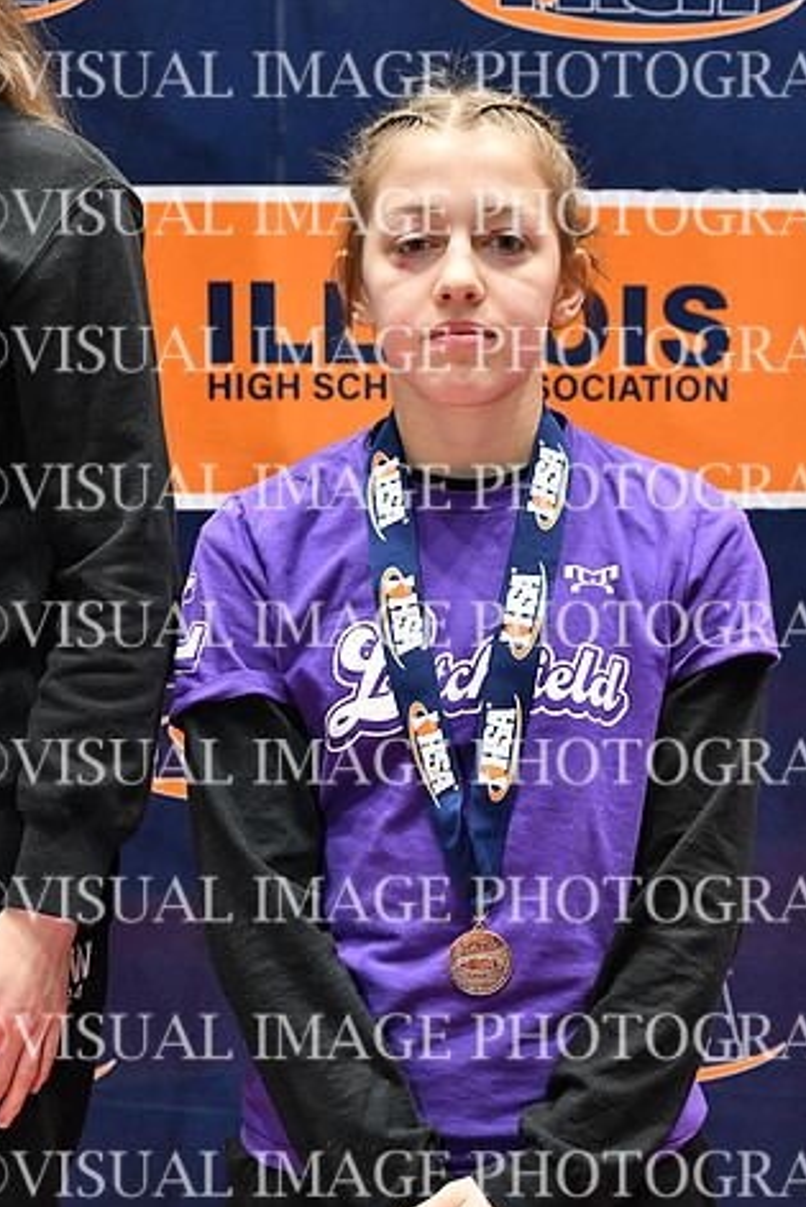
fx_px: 1980
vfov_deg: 33.9
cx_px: 454
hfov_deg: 23.0
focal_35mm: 59
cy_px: 693
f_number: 5.6
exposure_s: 1/200
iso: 3200
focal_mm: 48
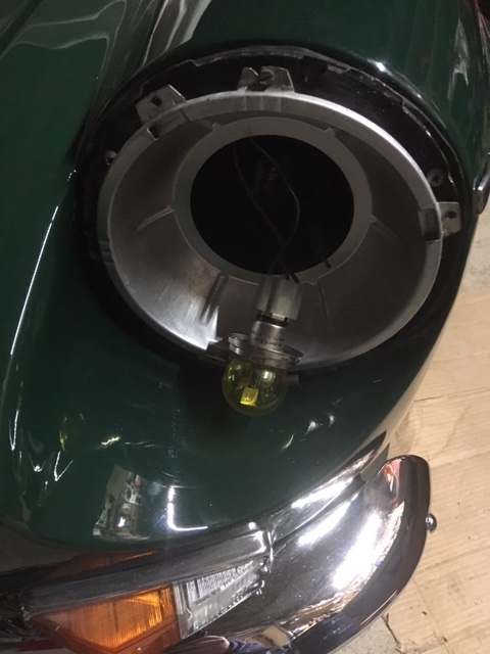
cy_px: 327
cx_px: 245
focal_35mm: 29
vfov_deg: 61.7
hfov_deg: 48.2
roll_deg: +1.1
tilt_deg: -44.0
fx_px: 547
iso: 320
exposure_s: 1/17
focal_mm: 4.15
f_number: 2.2
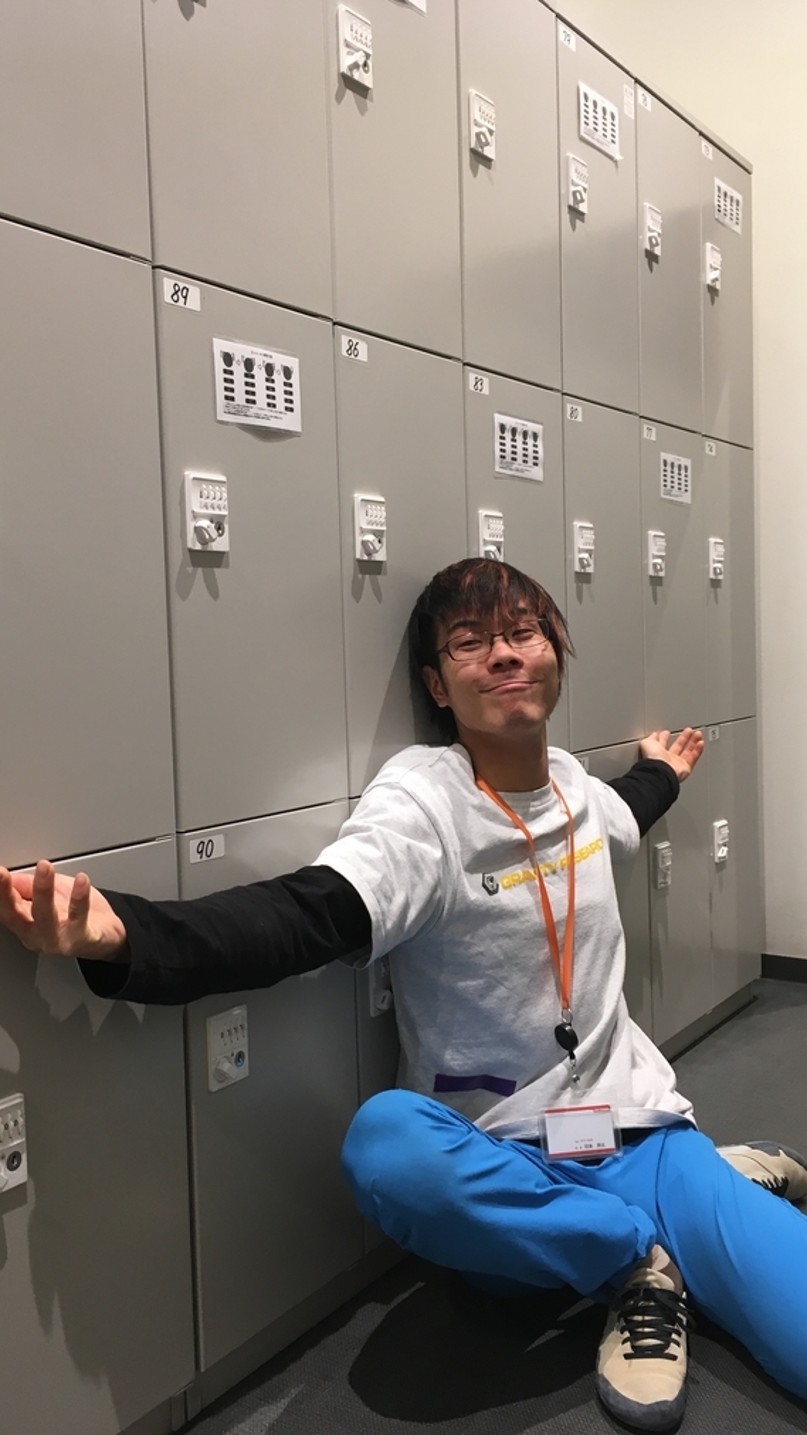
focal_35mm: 32
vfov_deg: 61.0
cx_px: 352
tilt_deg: -3.4
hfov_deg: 36.6
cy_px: 713
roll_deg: +2.3
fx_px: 1217
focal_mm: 4.15
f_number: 2.2
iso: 64
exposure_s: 1/30
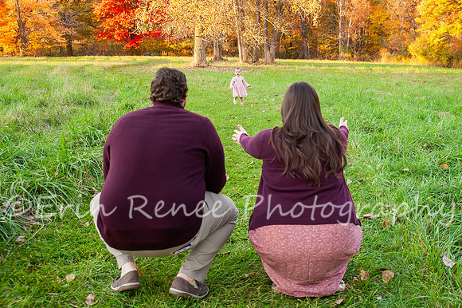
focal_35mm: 42
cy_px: 117
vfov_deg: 31.5
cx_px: 266
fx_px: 544
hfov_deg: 45.9
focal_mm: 34
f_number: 4.5
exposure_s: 1/200
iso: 640
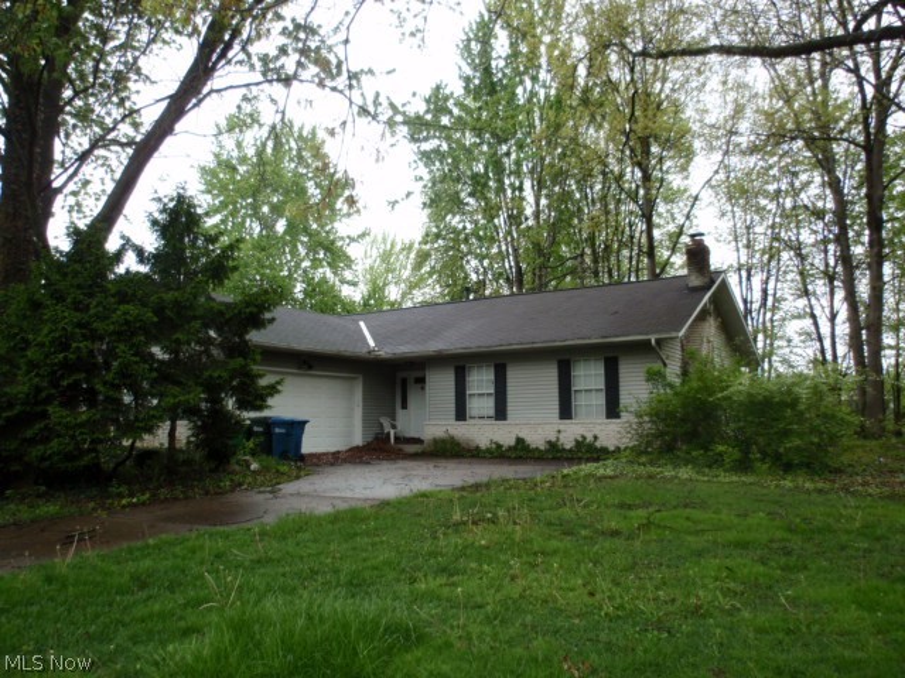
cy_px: 339
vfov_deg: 49.7
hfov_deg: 63.4
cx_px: 452
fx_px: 732
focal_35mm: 28
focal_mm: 5
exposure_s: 1/80
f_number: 3.2
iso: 64
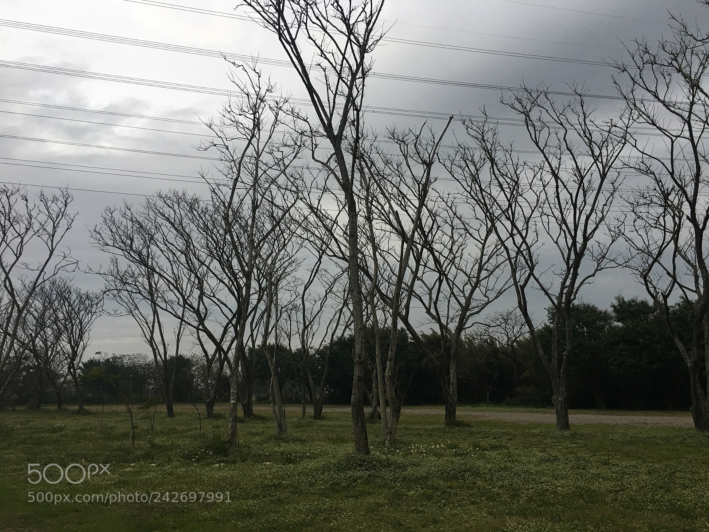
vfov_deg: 48.2
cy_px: 266
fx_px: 594
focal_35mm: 29
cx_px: 354
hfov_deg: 61.7
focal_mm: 4.15
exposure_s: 1/15
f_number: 2.2
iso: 32
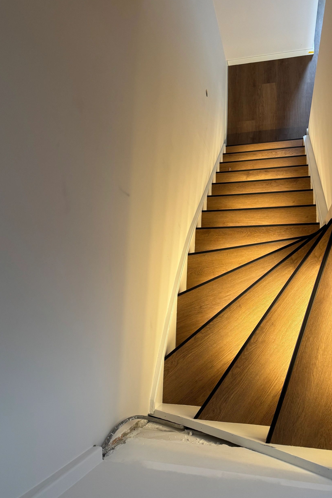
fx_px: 360
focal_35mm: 26
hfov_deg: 49.4
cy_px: 257
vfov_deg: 69.4
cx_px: 186
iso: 200
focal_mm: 6.76
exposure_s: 1/58
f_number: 1.78
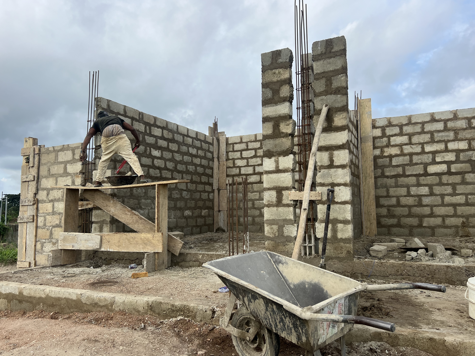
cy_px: 173
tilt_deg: +6.4
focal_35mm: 27
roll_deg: -0.2
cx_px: 230
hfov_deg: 65.3
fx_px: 370
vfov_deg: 51.3
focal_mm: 5.7
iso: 50
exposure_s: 1/2353
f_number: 1.5
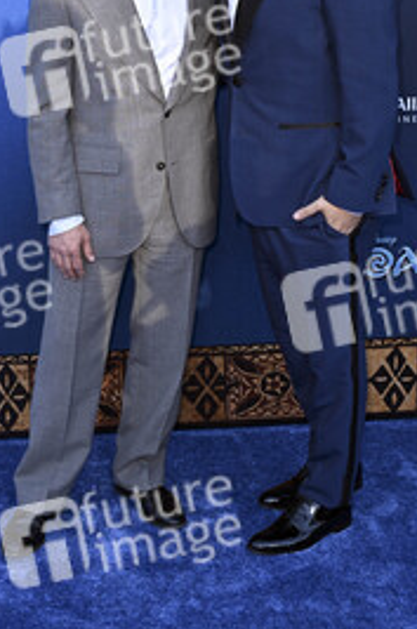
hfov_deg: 21.5
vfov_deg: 31.5
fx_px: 1099
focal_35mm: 63
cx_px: 188
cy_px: 179
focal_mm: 42
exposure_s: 1/250
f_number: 6.3
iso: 500
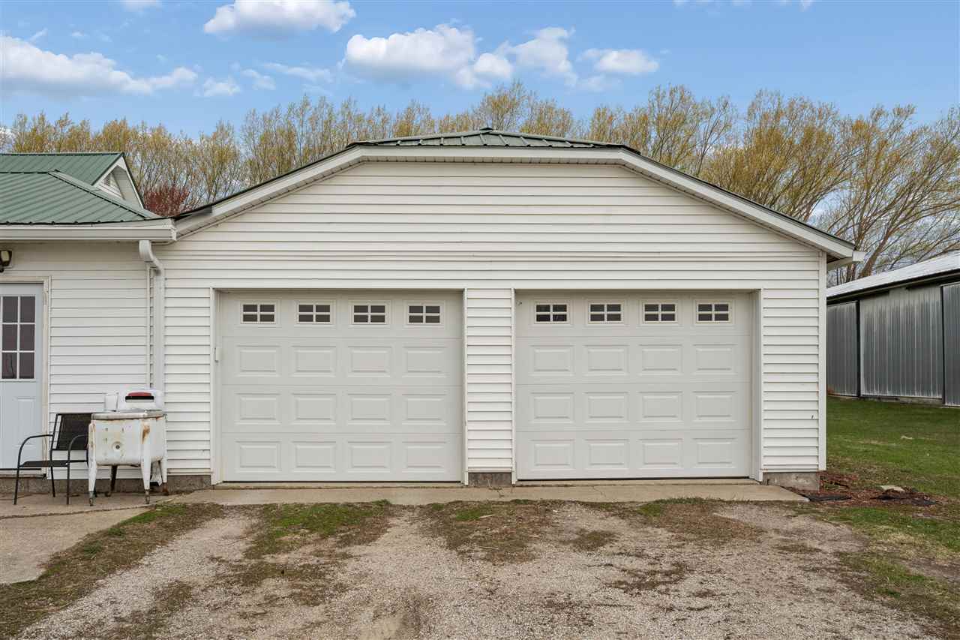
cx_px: 480
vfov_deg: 45.0
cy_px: 320
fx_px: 773
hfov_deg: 63.7
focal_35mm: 29
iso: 400
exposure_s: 1/320
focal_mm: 29
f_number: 9
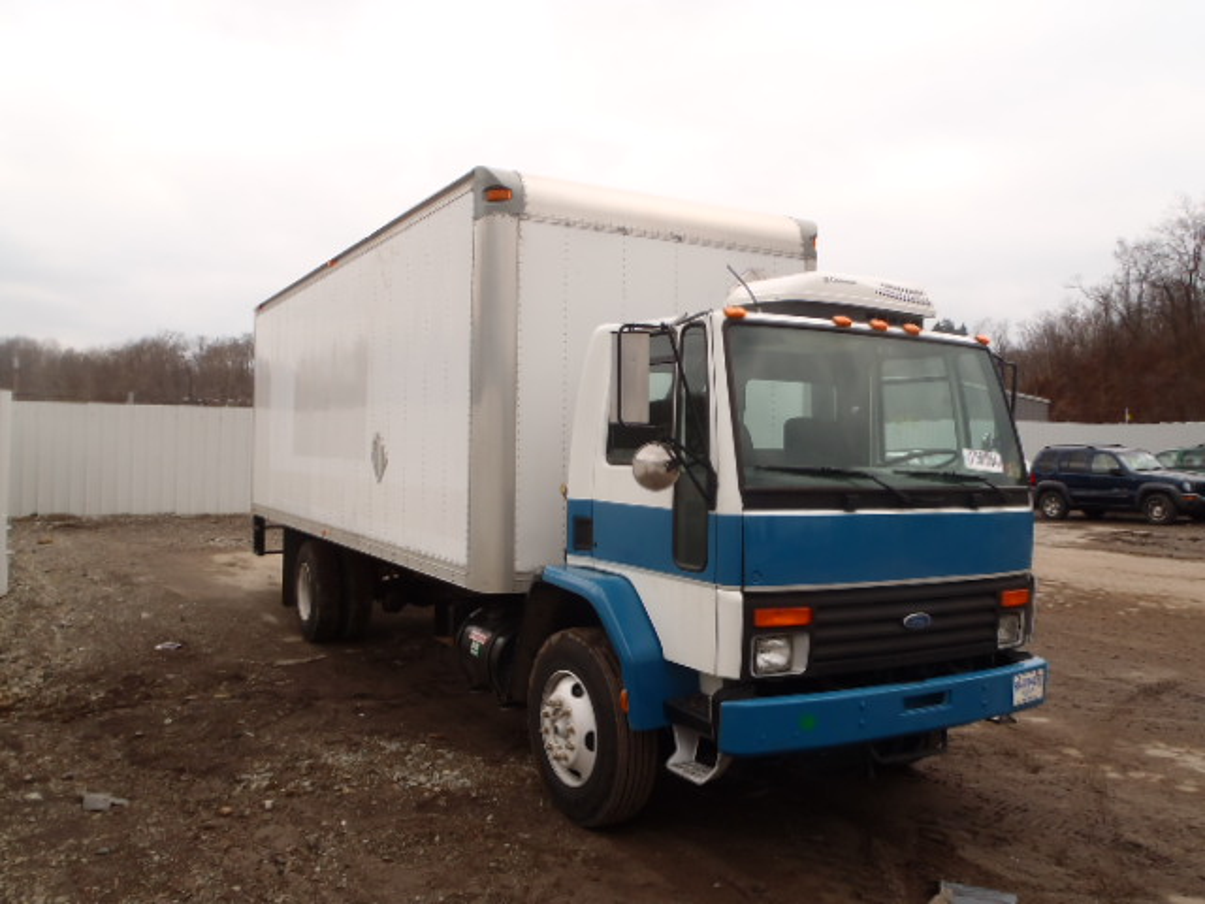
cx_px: 602
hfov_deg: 63.4
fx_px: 975
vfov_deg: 49.7
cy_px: 452
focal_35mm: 28
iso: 80
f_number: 4.5
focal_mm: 5
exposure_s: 1/200
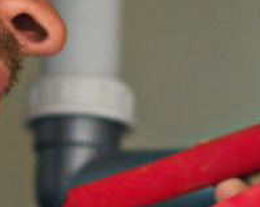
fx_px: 2212
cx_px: 72
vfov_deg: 5.4
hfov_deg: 6.7
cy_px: 125
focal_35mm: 288
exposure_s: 1/160
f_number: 2
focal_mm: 50
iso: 500
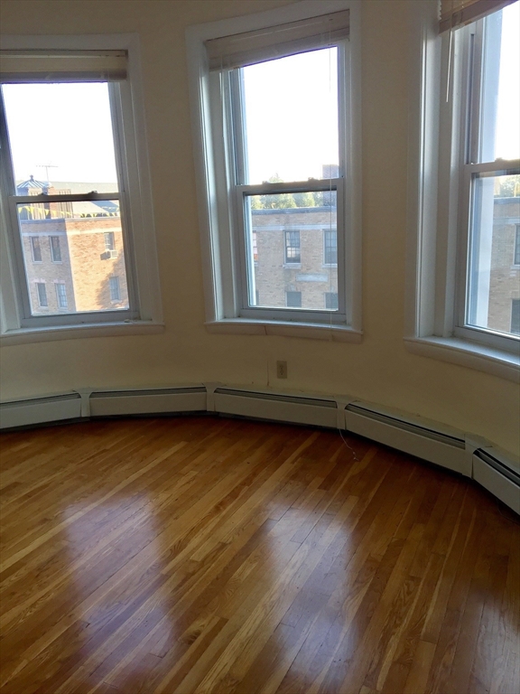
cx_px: 260
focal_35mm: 29
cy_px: 347
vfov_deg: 61.7
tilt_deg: -11.2
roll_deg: +3.0
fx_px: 581
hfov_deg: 48.2
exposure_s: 1/120
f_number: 2.2
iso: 50
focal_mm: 4.15
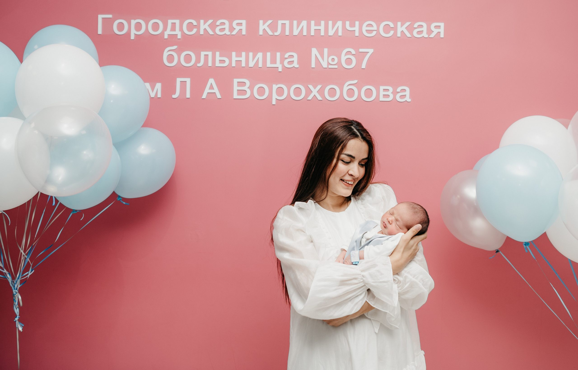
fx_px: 472
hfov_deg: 62.8
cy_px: 155
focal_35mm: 30
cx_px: 321
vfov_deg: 42.7
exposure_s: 1/160
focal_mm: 24
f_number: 4
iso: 200
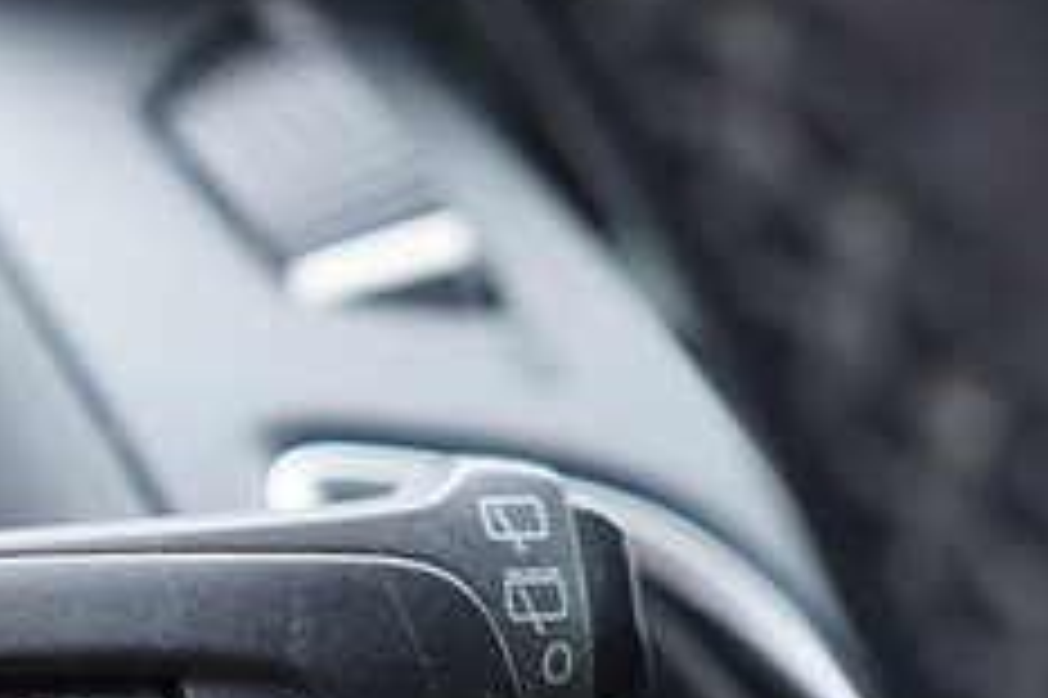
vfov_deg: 15.7
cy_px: 723
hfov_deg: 23.2
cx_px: 67
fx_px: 2473
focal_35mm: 85
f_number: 2.8
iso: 400
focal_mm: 24
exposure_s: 1/40
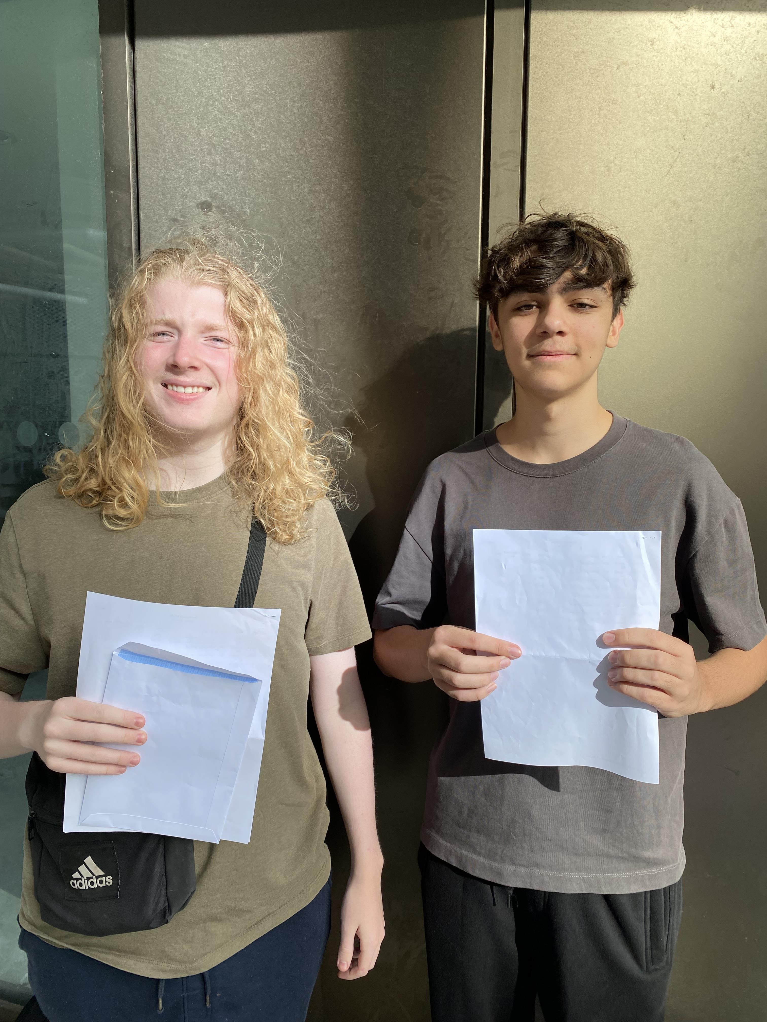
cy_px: 511
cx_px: 384
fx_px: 768
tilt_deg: -7.1
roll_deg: +0.1
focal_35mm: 26
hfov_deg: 53.1
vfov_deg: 67.3
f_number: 1.8
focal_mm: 4.25
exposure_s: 1/822
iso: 32
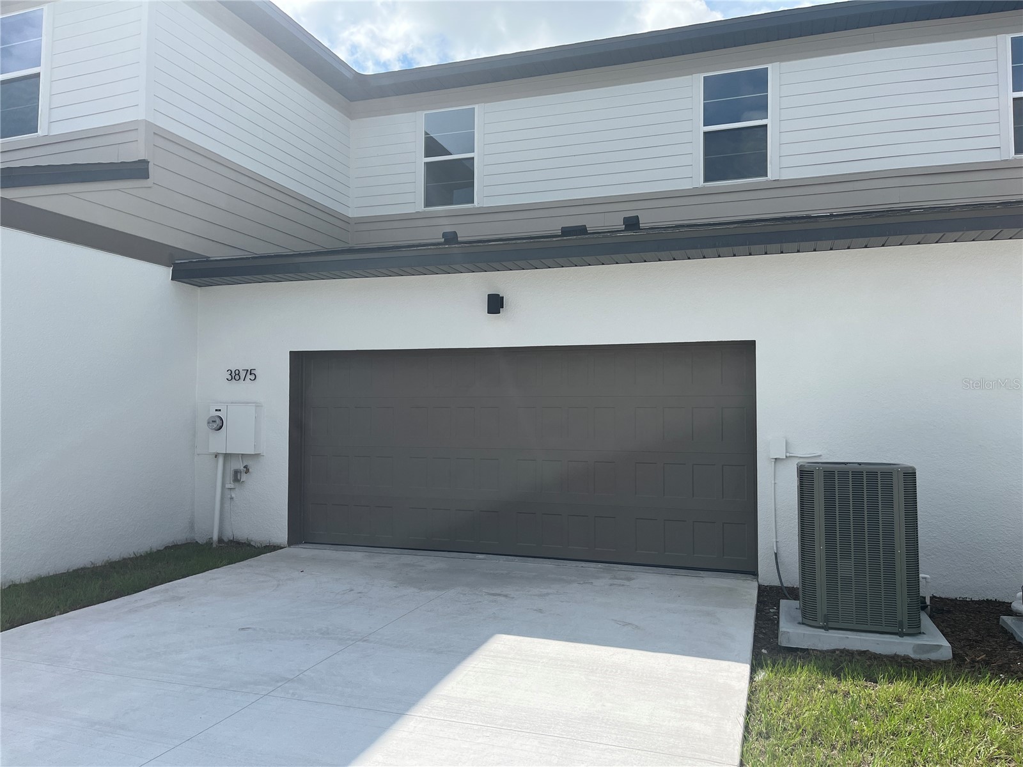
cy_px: 384
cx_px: 512
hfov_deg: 67.3
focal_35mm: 26
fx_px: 768
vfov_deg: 53.1
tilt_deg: +1.3
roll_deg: +0.1
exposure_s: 1/4484
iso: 50
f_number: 1.6
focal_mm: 5.1
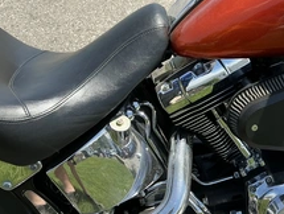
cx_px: 248
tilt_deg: -44.5
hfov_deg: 34.9
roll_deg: -2.6
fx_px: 427
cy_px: 155
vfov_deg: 27.8
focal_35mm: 52
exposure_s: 1/883
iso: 25
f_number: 1.8
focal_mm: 3
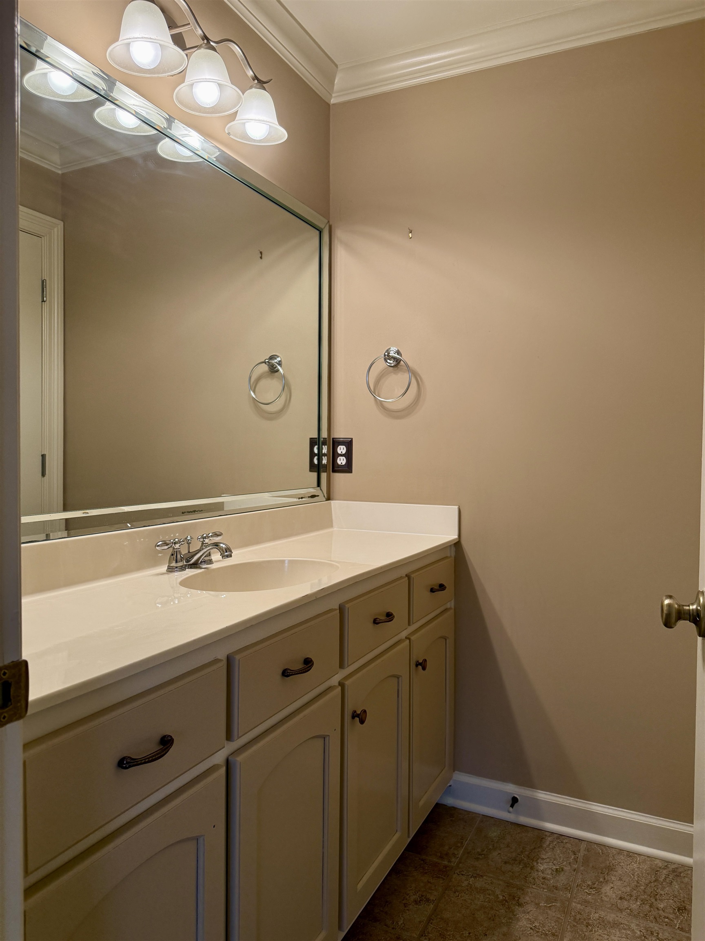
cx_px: 352
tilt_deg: -0.7
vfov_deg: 71.6
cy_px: 470
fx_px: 652
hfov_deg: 56.8
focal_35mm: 24
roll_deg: -0.7
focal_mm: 6.76
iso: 200
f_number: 1.78
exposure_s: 1/229
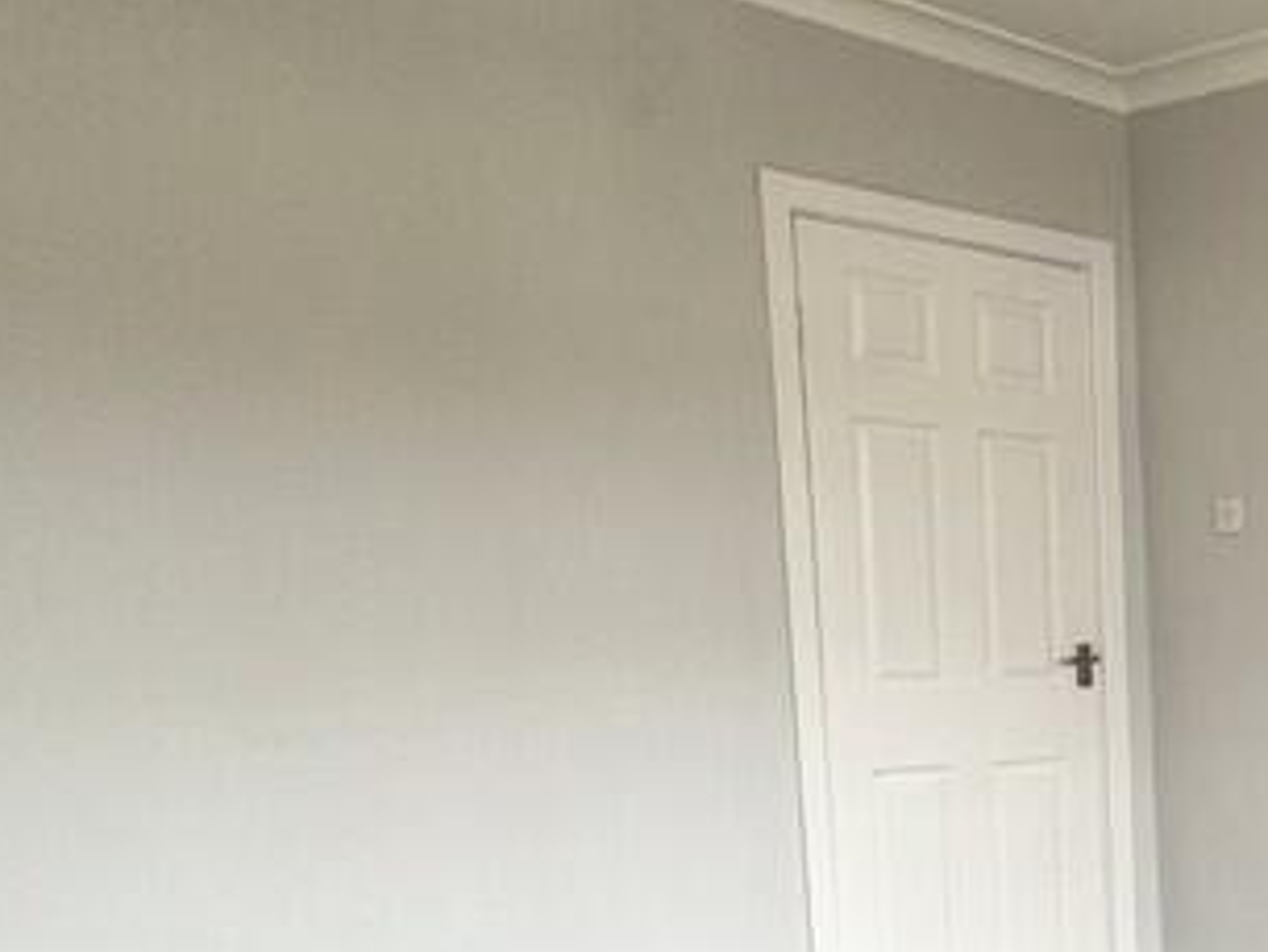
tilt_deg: -10.5
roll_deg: -0.5
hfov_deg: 32.4
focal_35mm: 47
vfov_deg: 29.1
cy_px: 927
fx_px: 1722
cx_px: 1571
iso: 64
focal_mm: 2.22
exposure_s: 1/99
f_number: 2.2
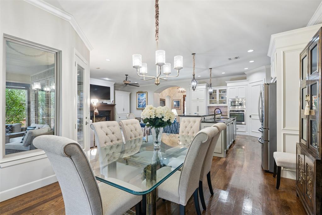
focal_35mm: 16
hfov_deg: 96.7
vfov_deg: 73.7
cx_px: 161
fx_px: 143
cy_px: 108
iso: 200
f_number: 8
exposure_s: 1/2.5
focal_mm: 16
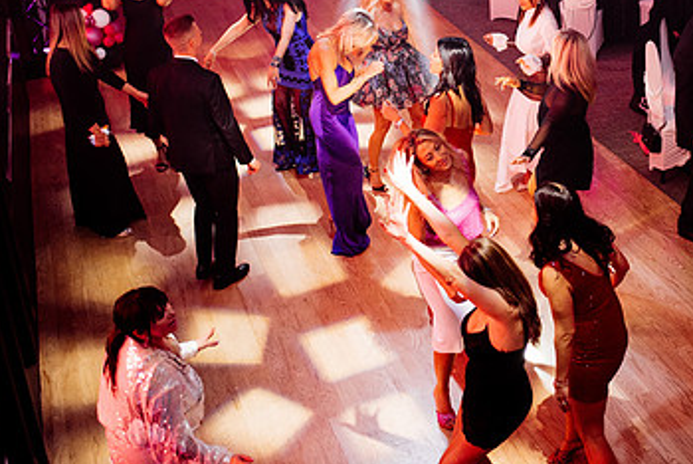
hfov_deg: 34.0
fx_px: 1117
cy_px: 118
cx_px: 479
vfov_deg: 23.2
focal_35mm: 58
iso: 2000
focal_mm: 35
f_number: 2.5
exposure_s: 1/200
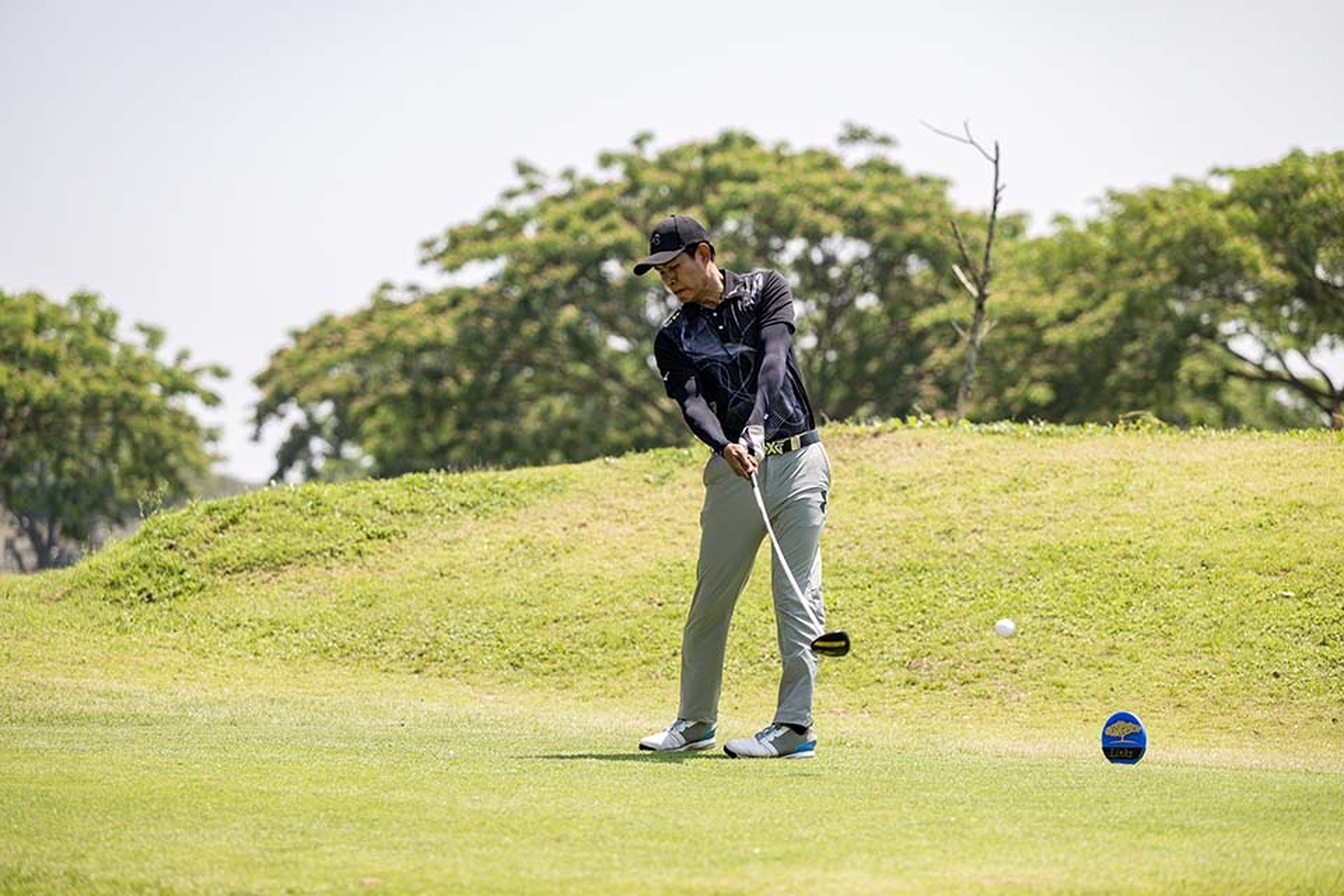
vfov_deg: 11.0
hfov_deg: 16.4
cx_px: 672
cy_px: 448
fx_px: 4666
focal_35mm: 125
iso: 360
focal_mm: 125
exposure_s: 1/3200
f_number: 3.2
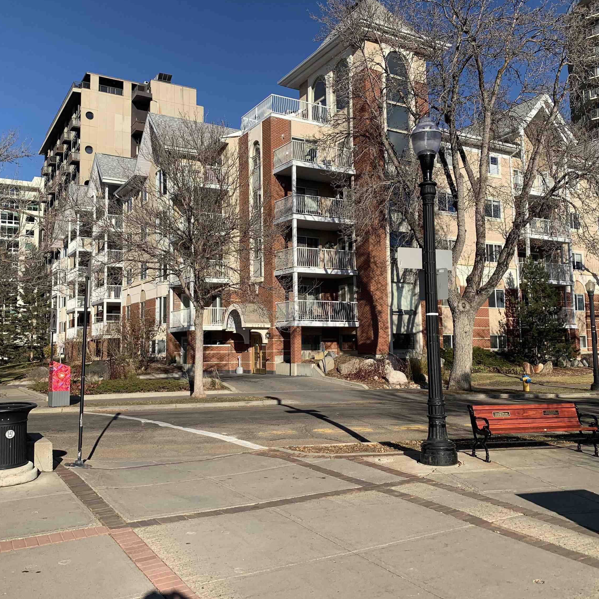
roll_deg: +1.3
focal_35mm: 31
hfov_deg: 52.5
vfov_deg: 52.5
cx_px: 288
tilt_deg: +2.8
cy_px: 298
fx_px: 607
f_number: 1.8
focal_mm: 4.25
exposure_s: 1/2481
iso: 25
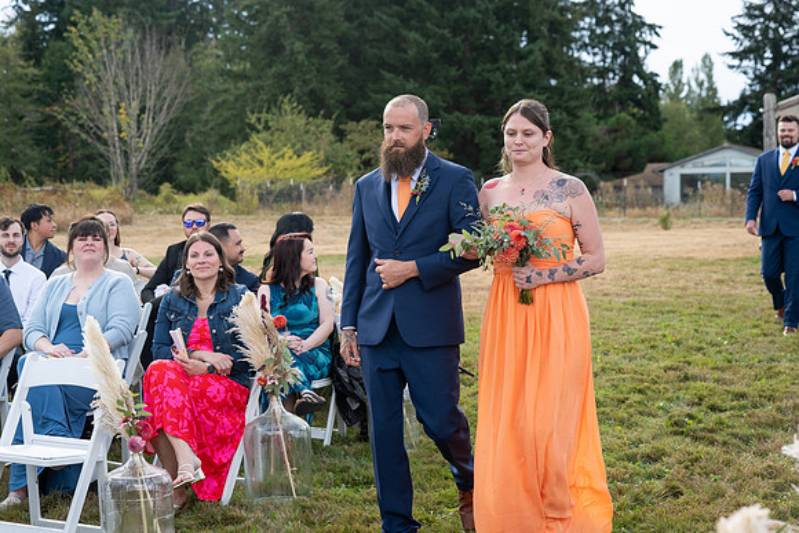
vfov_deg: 23.0
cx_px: 400
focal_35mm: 59
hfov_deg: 33.9
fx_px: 1310
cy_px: 266
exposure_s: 1/800
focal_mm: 59
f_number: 4.5
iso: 400
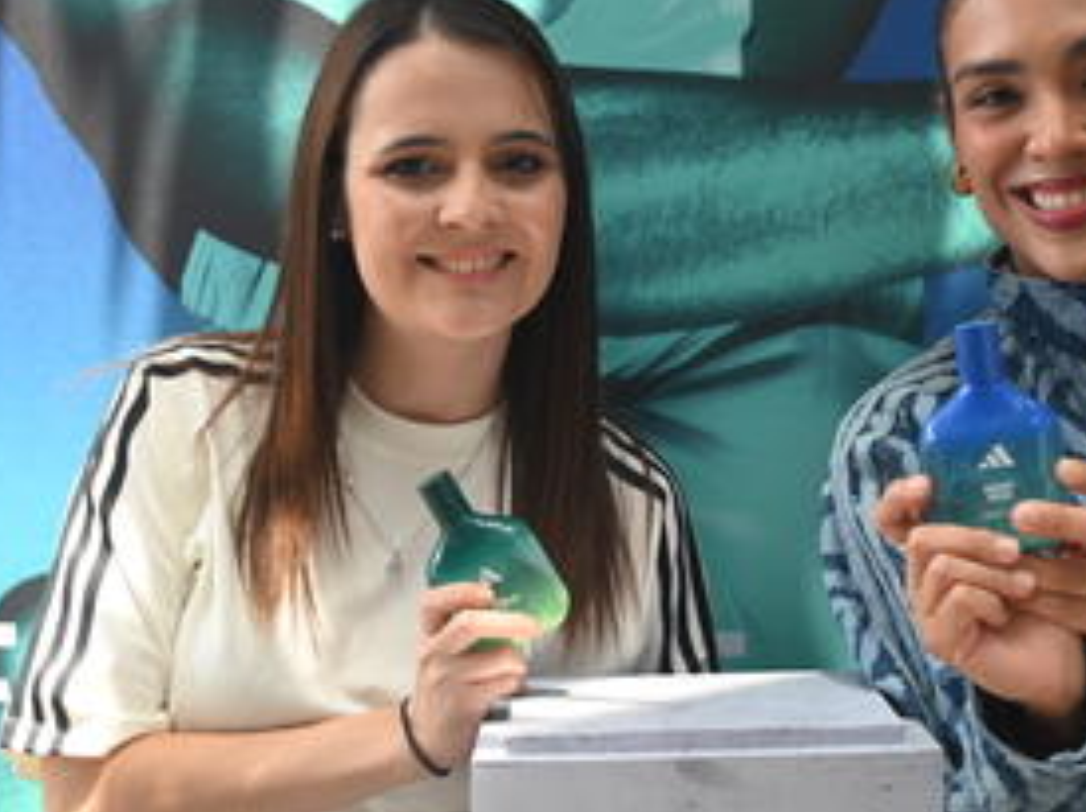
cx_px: 638
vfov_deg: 17.1
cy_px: 463
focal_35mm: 86
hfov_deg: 22.8
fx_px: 2696
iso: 250
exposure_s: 1/60
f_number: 5
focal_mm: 34
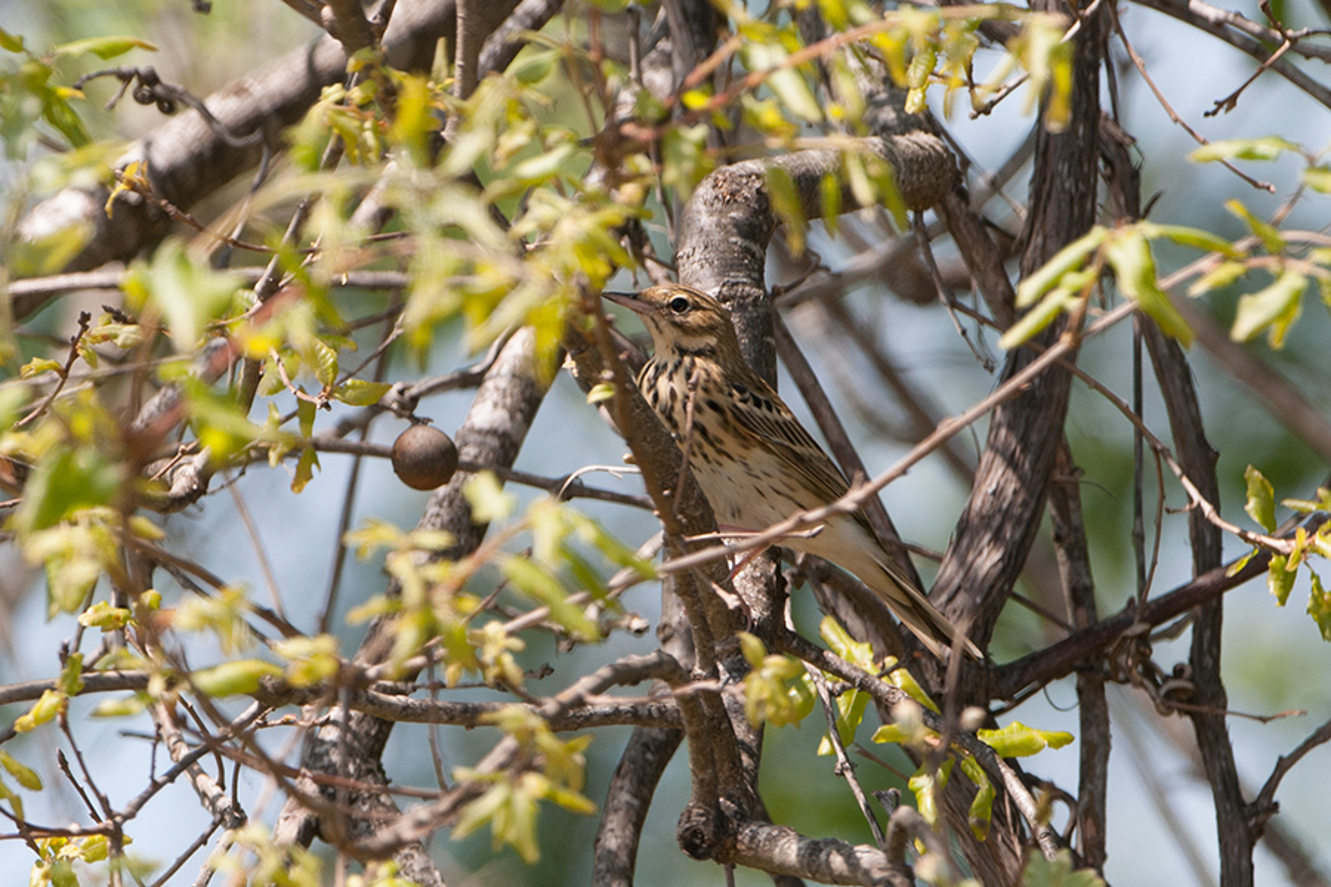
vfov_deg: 1.8
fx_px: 27727
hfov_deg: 2.7
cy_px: 444
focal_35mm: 750
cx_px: 666
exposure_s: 1/640
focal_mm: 500
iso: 200
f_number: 5.6
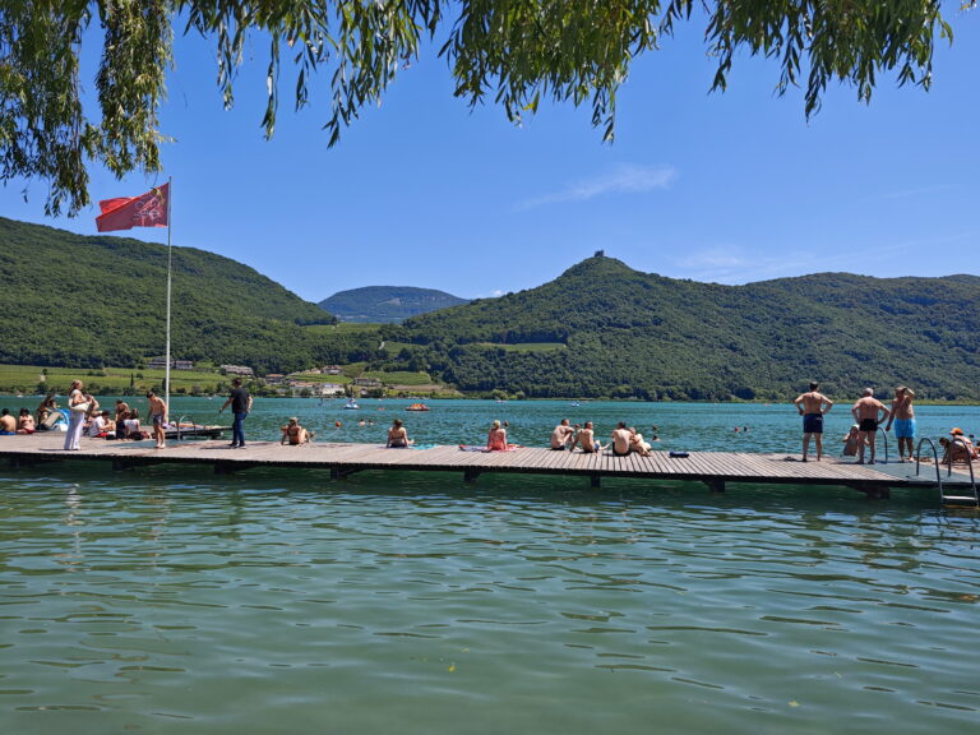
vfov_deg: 58.9
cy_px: 368
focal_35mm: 23
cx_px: 490
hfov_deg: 73.9
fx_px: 651
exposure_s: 1/1226
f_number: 2
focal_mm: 8.72
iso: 50
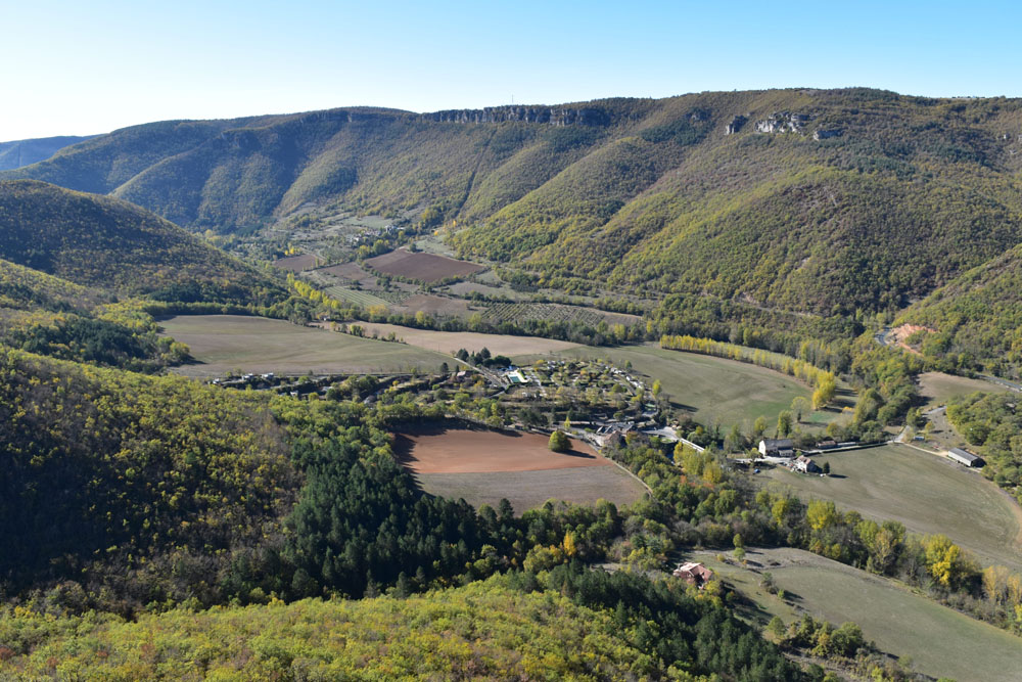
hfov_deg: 67.4
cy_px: 341
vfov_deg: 47.9
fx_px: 767
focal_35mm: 27
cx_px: 511
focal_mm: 18
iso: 400
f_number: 10
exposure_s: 1/400
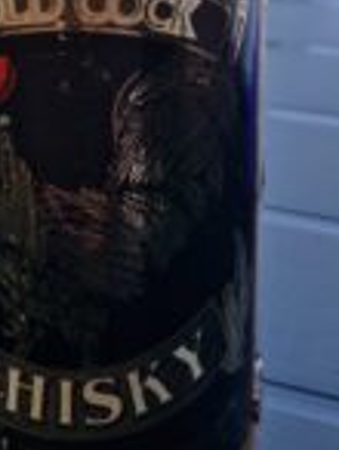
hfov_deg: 23.2
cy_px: 12
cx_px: 92
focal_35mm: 63
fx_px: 820
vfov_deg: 28.9
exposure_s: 1/349
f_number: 1.8
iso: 50
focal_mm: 5.54
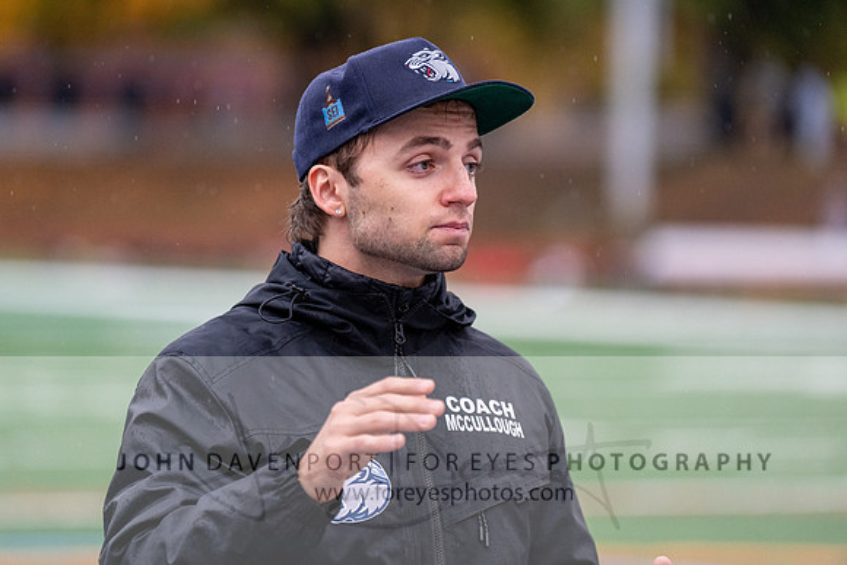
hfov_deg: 9.1
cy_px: 244
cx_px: 424
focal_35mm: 227
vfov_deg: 6.1
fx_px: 5340
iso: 2000
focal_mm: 200
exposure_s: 1/1000
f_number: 2.8
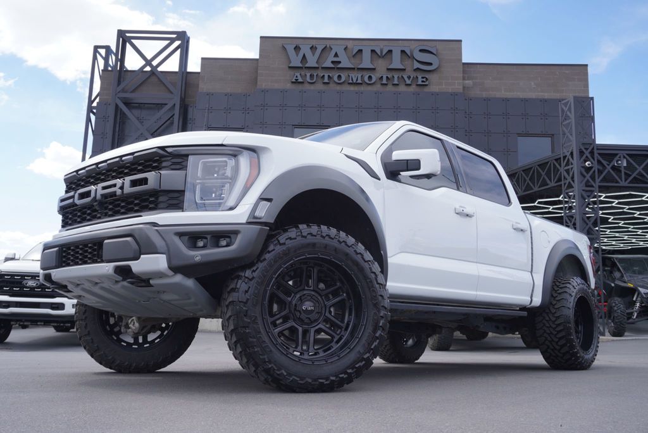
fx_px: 621
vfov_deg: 38.4
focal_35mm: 34
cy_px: 216
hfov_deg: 55.1
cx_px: 324
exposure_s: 1/160
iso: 100
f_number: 7.1
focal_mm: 23
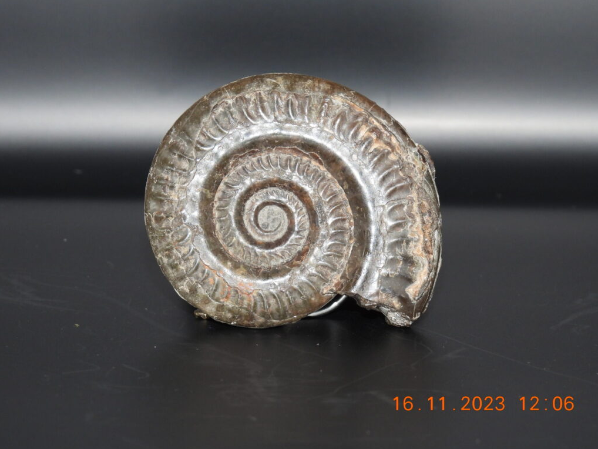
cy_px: 225
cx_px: 300
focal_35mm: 171
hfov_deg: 11.6
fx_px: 2955
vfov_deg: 8.7
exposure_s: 1/60
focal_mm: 30.3
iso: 200
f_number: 4.5
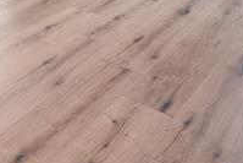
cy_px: -174
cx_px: -100
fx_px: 453
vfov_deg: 15.6
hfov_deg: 24.7
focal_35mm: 67
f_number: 9
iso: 640
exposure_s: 1/25
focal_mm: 13
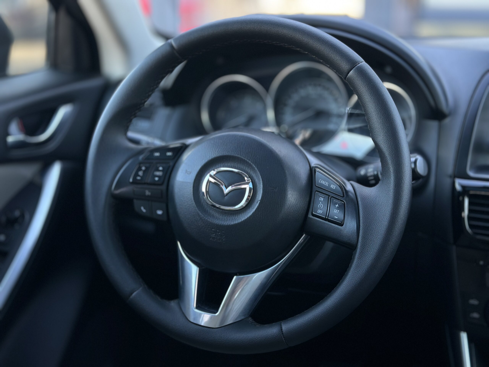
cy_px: 184
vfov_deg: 30.3
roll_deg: +0.0
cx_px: 244
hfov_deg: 39.7
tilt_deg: -15.8
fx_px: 678
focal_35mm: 48
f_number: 1.78
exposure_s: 1/121
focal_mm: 6.86
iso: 100
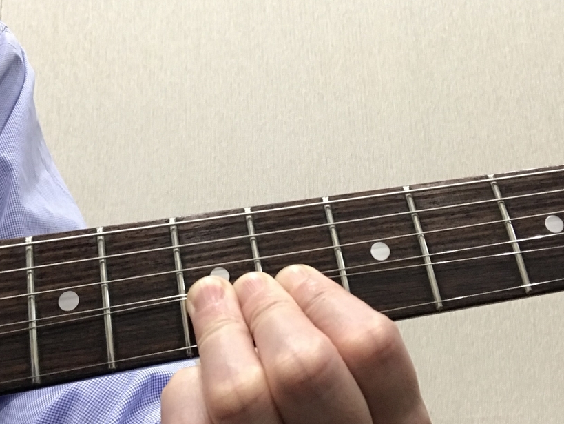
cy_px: 220
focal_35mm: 40
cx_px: 265
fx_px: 652
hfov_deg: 46.8
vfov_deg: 36.0
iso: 125
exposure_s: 1/30
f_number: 2.2
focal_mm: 2.87
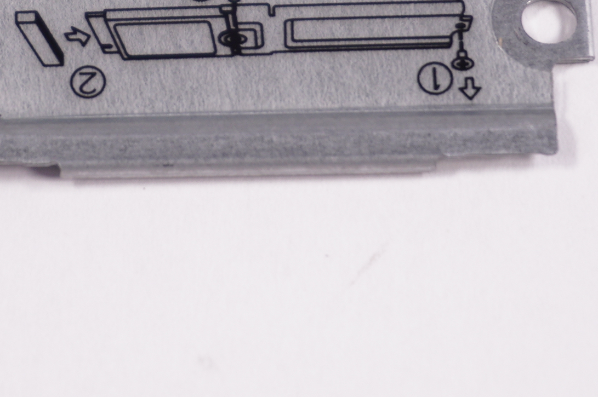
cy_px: 19
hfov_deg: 10.6
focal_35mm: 194
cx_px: 188
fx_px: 3225
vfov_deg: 7.0
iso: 320
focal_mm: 47
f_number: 5.6
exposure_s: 1/250
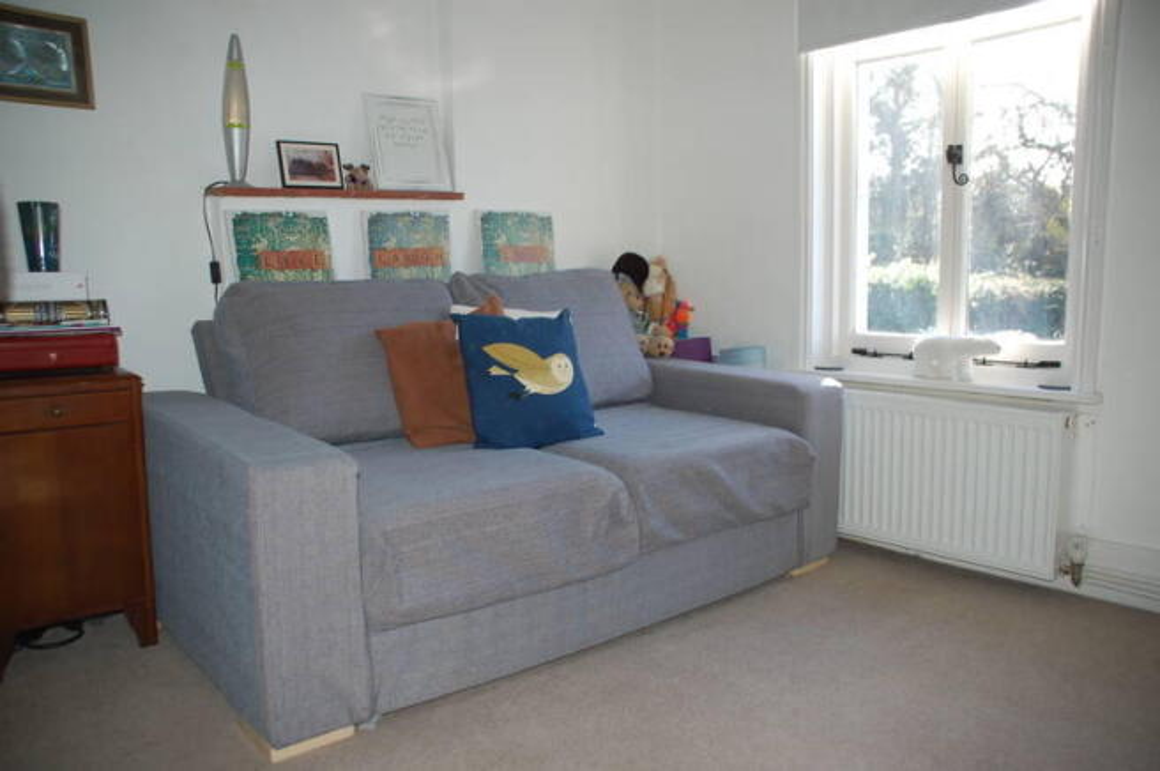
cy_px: 386
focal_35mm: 27
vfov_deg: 47.8
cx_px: 580
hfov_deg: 67.4
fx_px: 869
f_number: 3.5
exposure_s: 1/60
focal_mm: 18
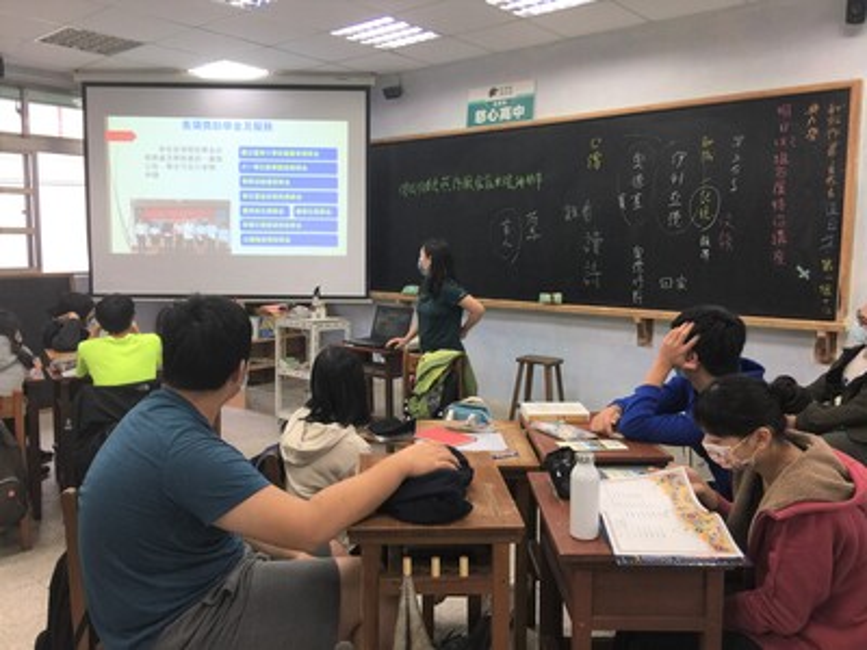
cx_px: 434
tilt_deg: -5.5
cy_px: 325
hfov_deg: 61.7
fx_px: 726
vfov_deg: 48.2
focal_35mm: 29
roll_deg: -1.4
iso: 32
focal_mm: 4.15
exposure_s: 1/40
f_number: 2.2
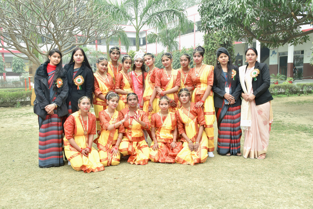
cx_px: 156
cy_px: 104
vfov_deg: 40.0
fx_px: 287
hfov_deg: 57.2
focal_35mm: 33
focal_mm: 22
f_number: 6.3
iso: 400
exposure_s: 1/125
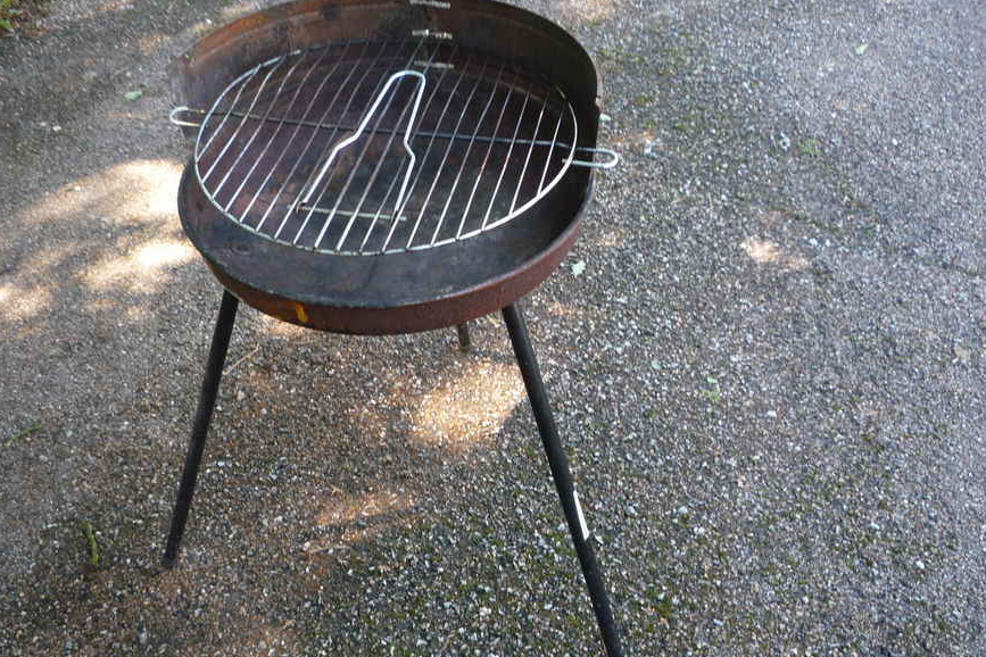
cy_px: 346
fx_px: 986
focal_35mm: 36
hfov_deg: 53.0
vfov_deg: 36.9
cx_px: 446
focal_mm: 5.2
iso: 100
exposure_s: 1/30
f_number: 3.3
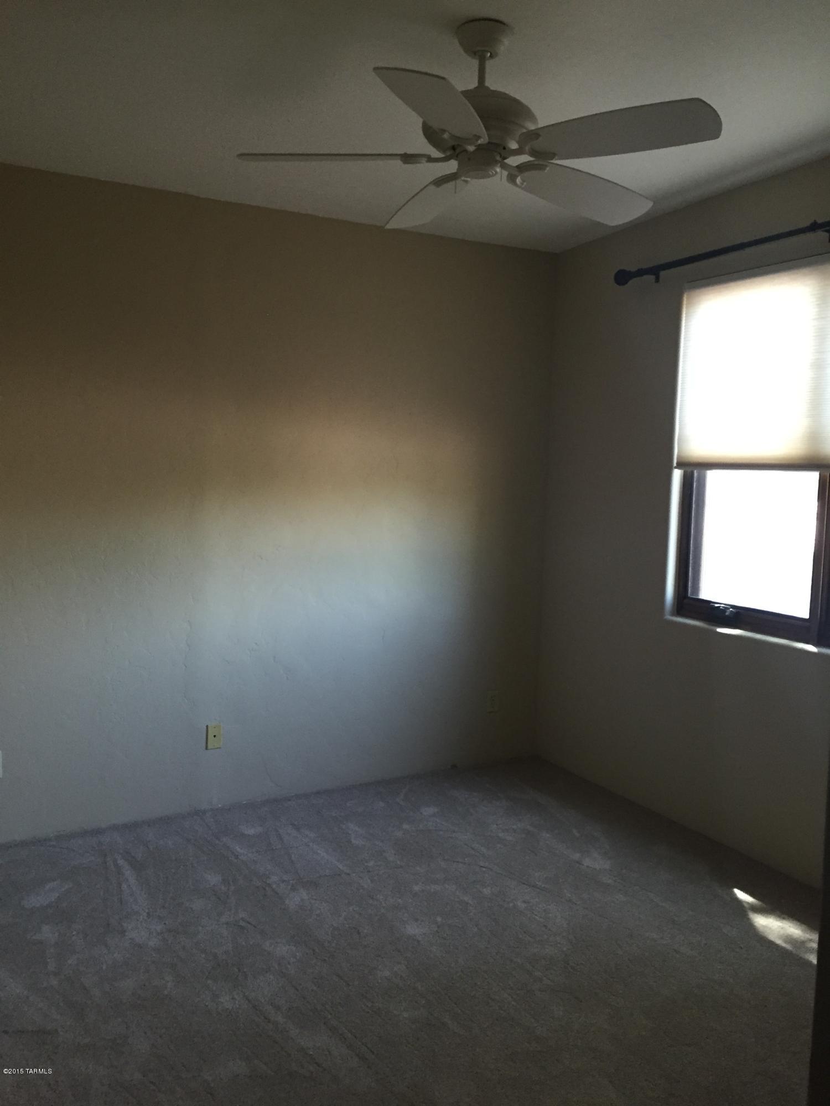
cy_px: 553
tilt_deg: -4.1
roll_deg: -1.5
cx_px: 415
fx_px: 927
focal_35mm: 29
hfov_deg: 48.2
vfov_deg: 61.7
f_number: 2.2
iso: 160
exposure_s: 1/30
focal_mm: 4.15
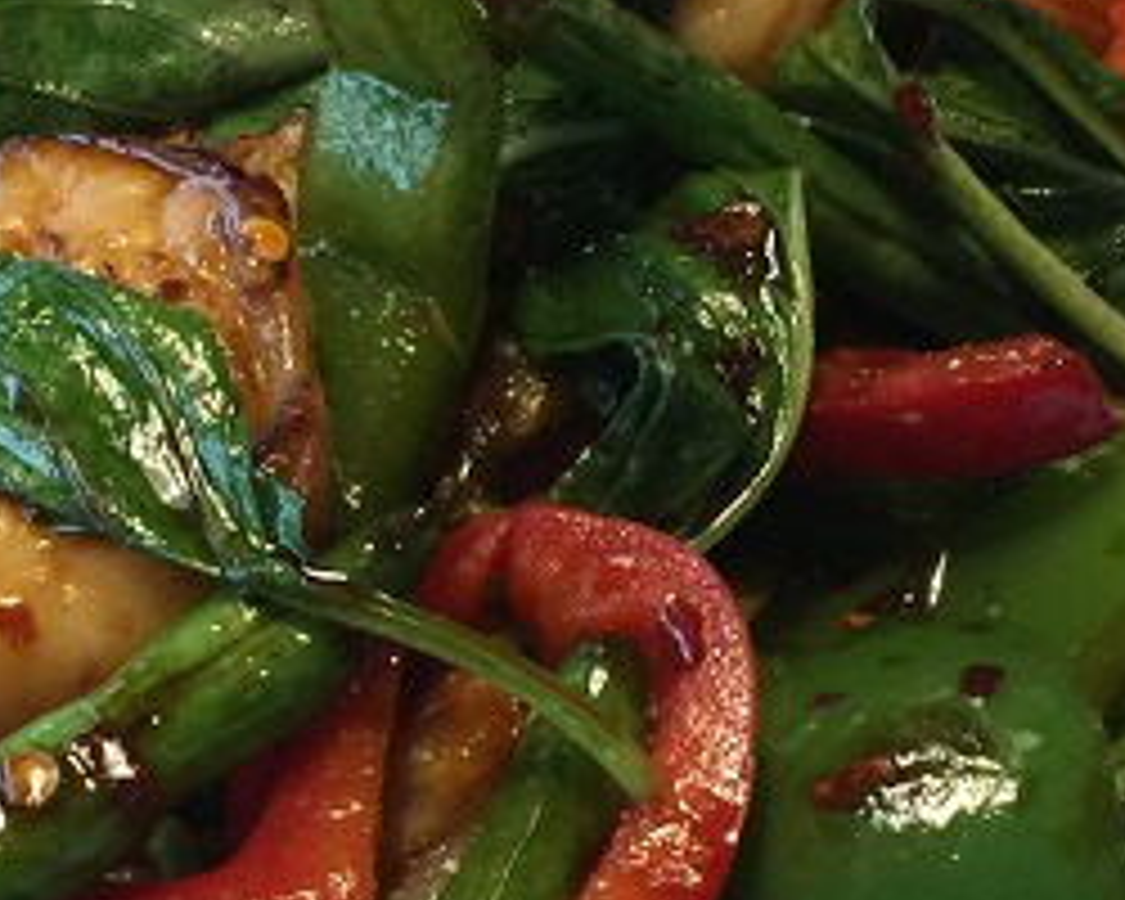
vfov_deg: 14.3
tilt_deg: -54.7
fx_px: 3563
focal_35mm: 107
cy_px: 738
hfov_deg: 17.9
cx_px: 349
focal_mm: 4.15
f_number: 2.2
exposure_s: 1/15
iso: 64
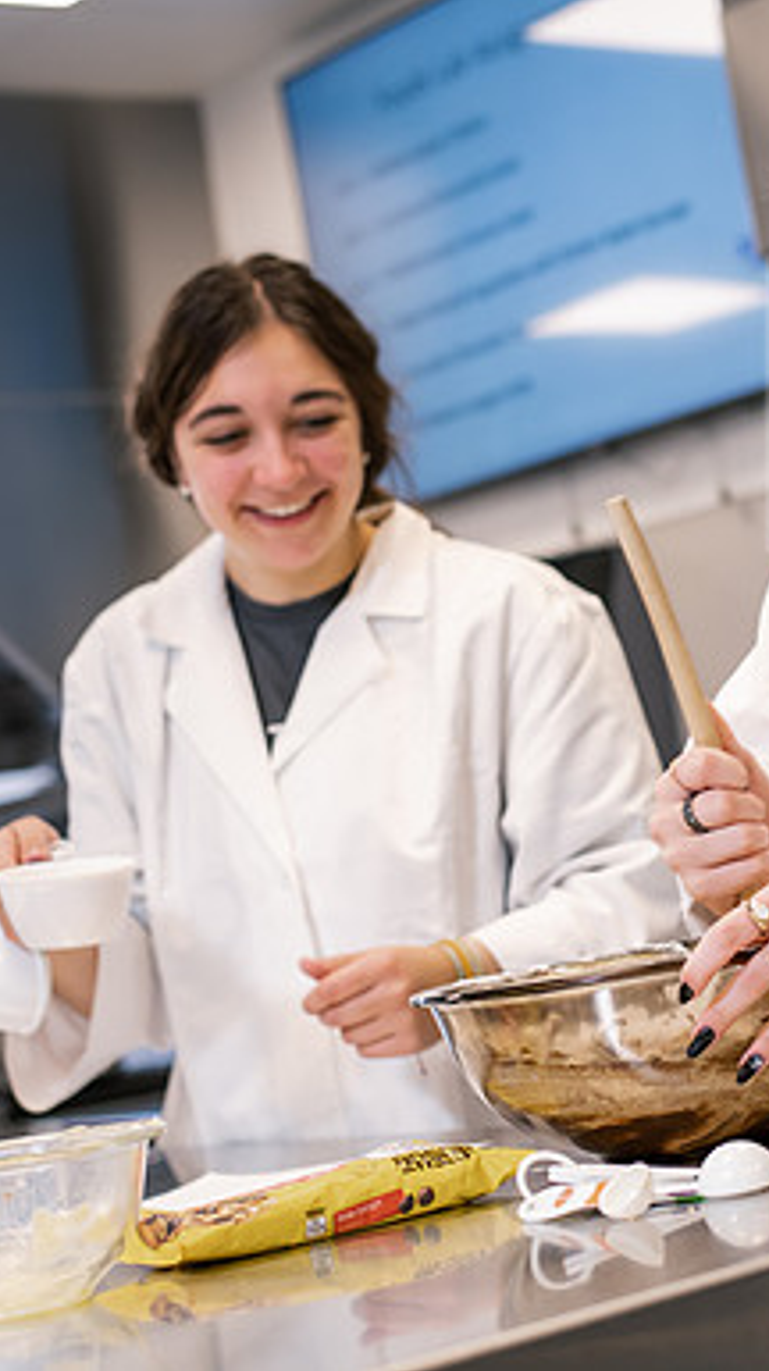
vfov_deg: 26.9
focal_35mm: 79
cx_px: 659
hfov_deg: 15.1
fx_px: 2869
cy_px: 686
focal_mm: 50
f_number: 3.2
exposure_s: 1/200
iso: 640
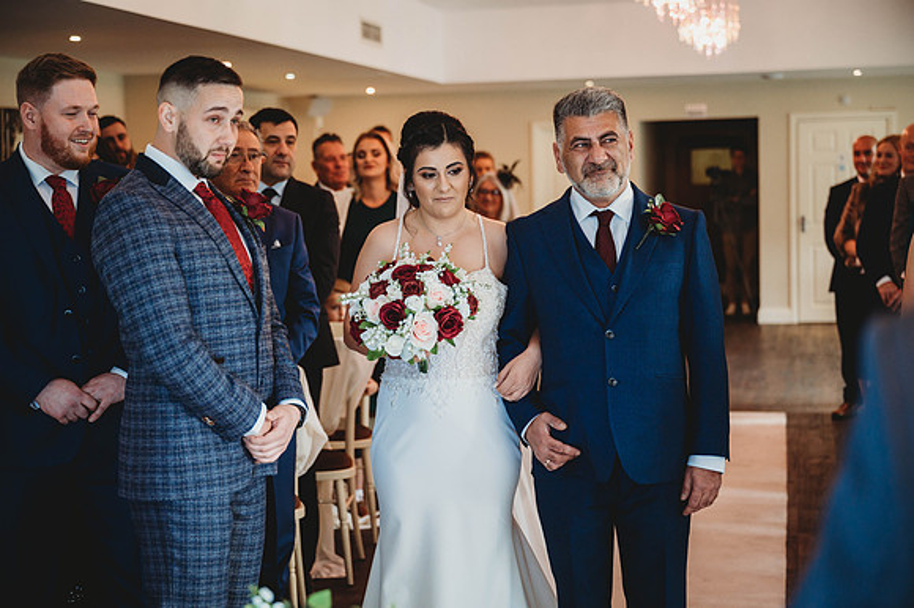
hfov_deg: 34.0
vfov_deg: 23.0
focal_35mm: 59
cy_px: 304
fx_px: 1497
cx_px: 457
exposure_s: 1/160
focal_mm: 59
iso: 2000
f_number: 2.8
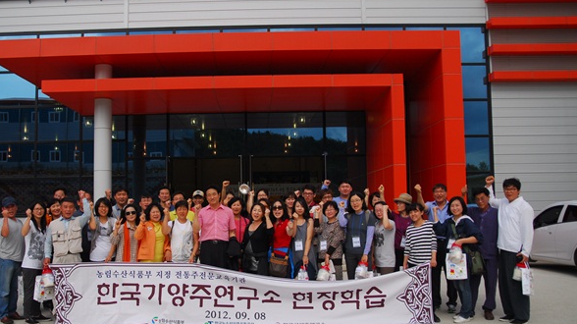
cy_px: 172
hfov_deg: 55.6
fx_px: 545
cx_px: 246
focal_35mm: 36
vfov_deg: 33.1
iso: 100
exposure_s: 1/1600
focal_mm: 19
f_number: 3
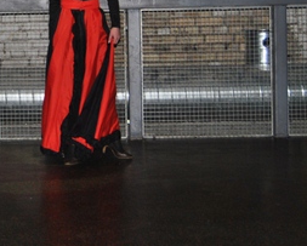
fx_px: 973
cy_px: -7
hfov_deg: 17.4
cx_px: -23
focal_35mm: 107
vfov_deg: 14.2
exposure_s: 1/60
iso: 200
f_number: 4.2
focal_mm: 30
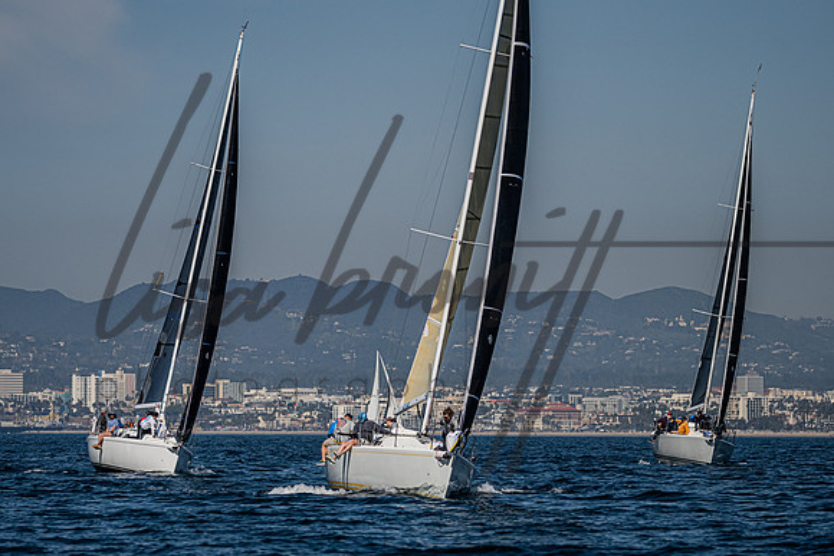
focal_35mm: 205
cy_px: 345
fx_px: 4750
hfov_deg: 10.0
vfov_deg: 6.7
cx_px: 381
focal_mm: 150
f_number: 4.8
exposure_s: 1/8000
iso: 400
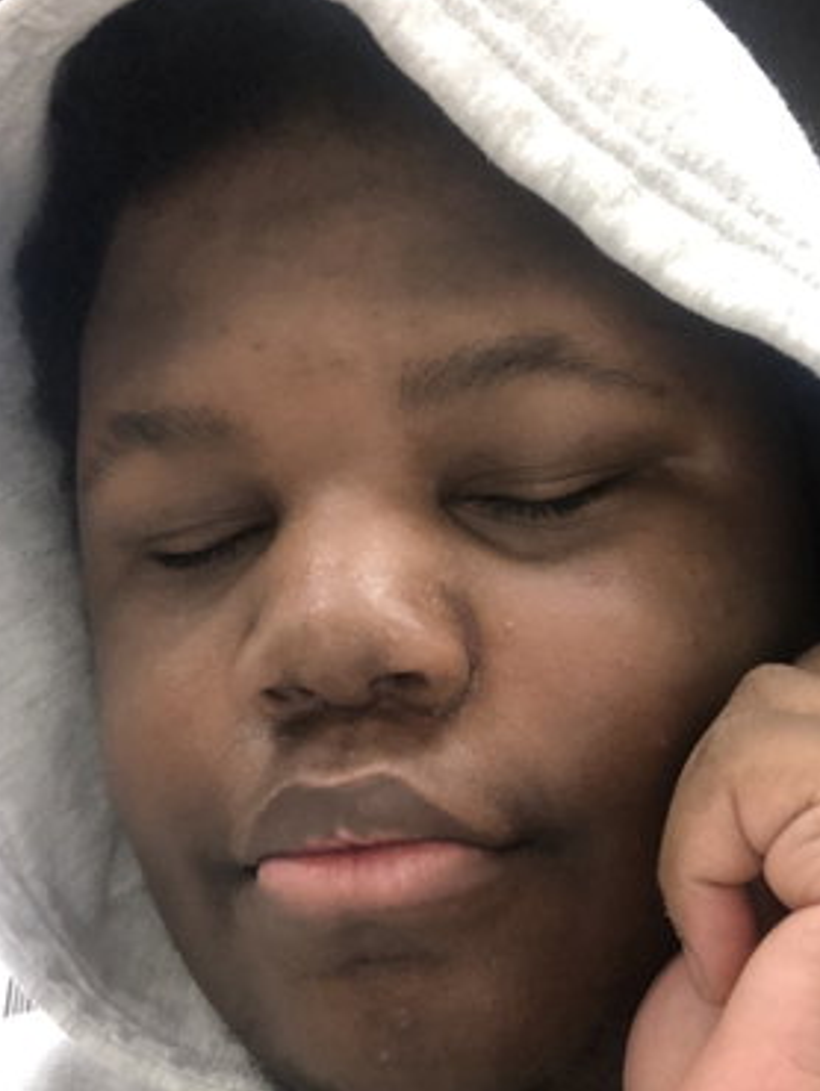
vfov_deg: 41.0
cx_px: 472
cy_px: 652
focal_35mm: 46
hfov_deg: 31.5
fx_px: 1451
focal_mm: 2.87
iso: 250
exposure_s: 1/60
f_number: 2.2
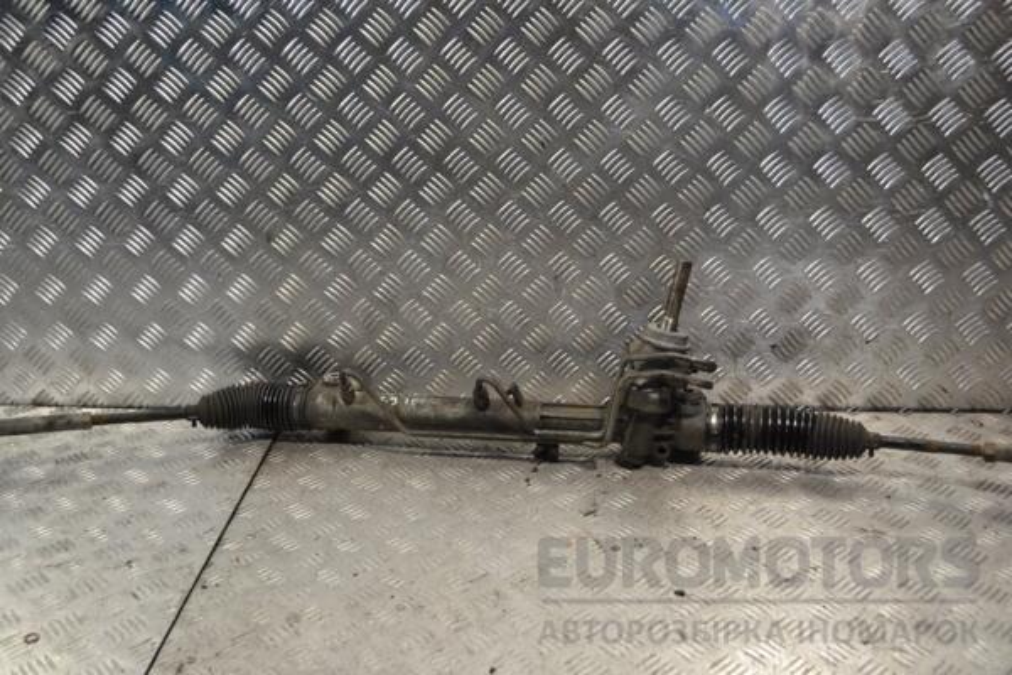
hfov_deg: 49.6
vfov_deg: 34.2
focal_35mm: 39
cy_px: 338
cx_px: 506
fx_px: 1096
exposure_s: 1/100
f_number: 5
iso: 400
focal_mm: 26
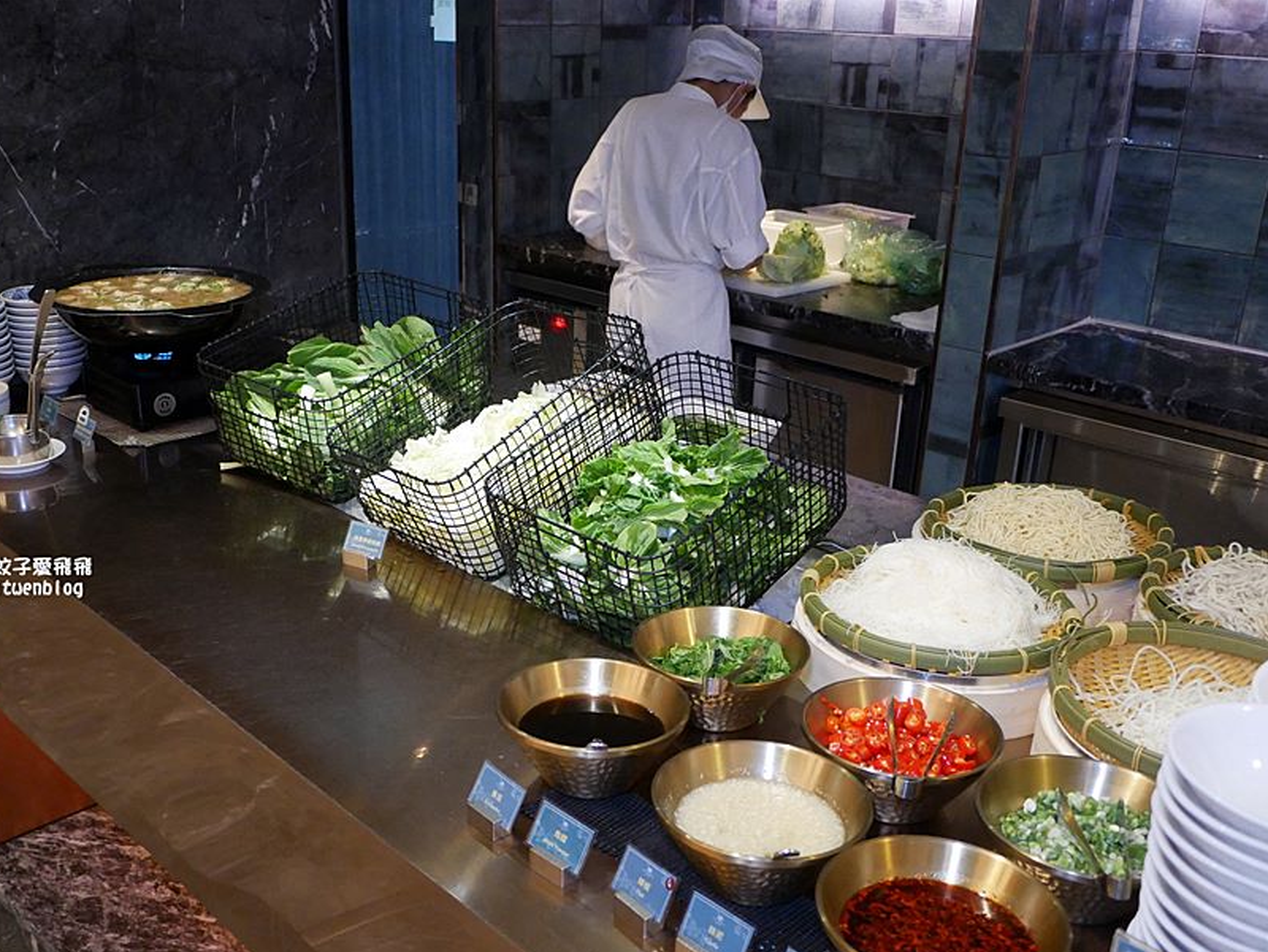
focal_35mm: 35
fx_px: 1283
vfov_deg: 40.6
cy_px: 543
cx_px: 567
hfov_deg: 52.5
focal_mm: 14
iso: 2000
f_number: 2.5
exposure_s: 1/60
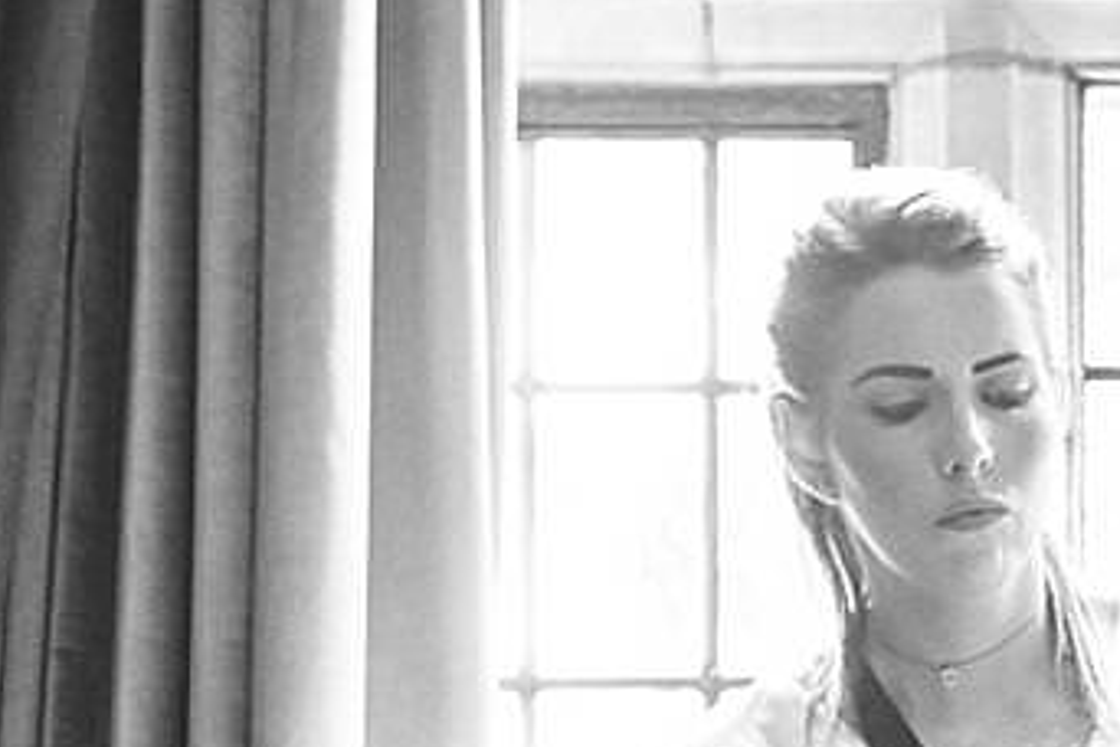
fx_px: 4822
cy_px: 842
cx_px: 1408
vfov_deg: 8.8
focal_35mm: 155
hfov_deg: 12.9
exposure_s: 1/250
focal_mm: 35
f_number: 2
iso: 1600
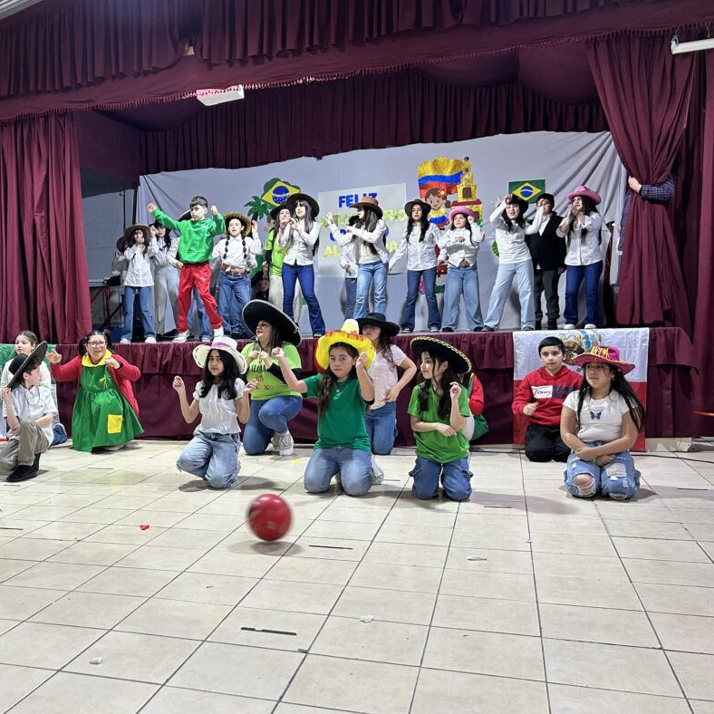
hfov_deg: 46.0
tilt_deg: -3.2
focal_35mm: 35
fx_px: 817
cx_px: 205
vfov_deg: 47.2
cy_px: 371
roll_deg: +2.3
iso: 125
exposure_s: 1/100
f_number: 1.5
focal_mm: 5.7
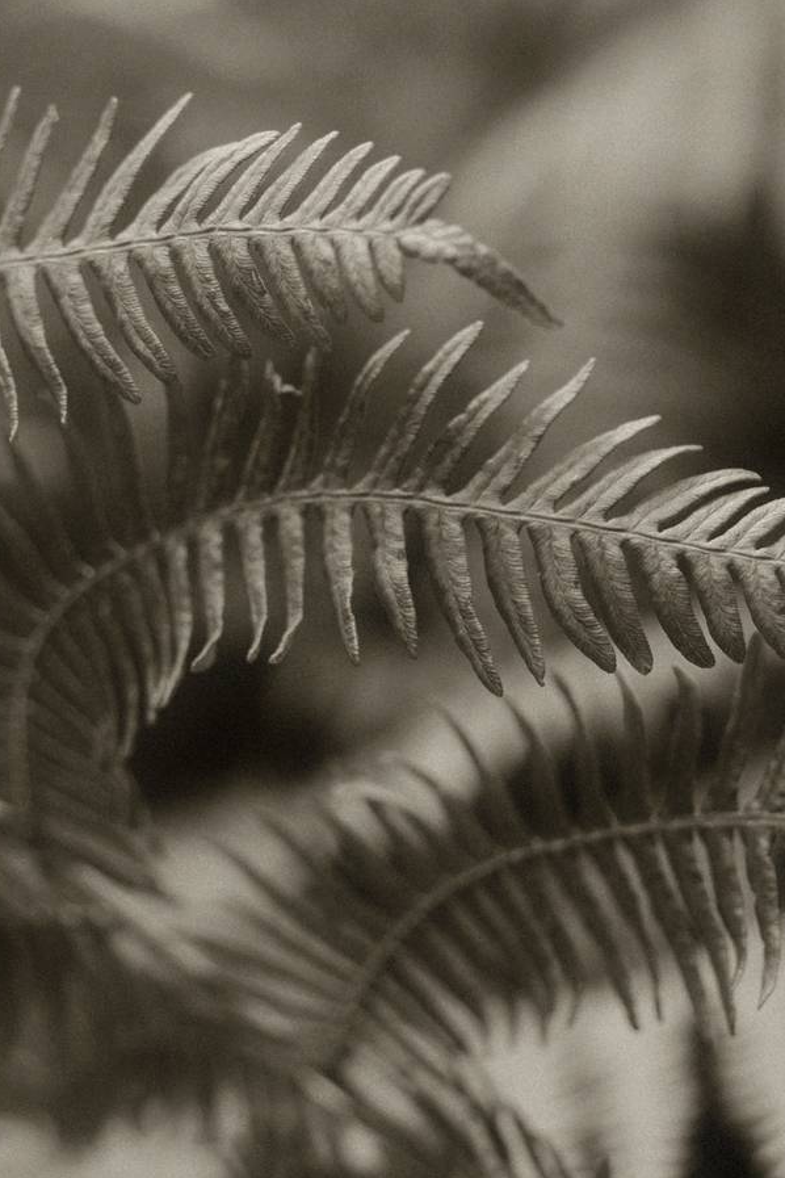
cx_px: 512
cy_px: 589
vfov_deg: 22.4
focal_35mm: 91
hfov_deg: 15.0
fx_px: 2976
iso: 640
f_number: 4
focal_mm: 34.2
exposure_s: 1/550
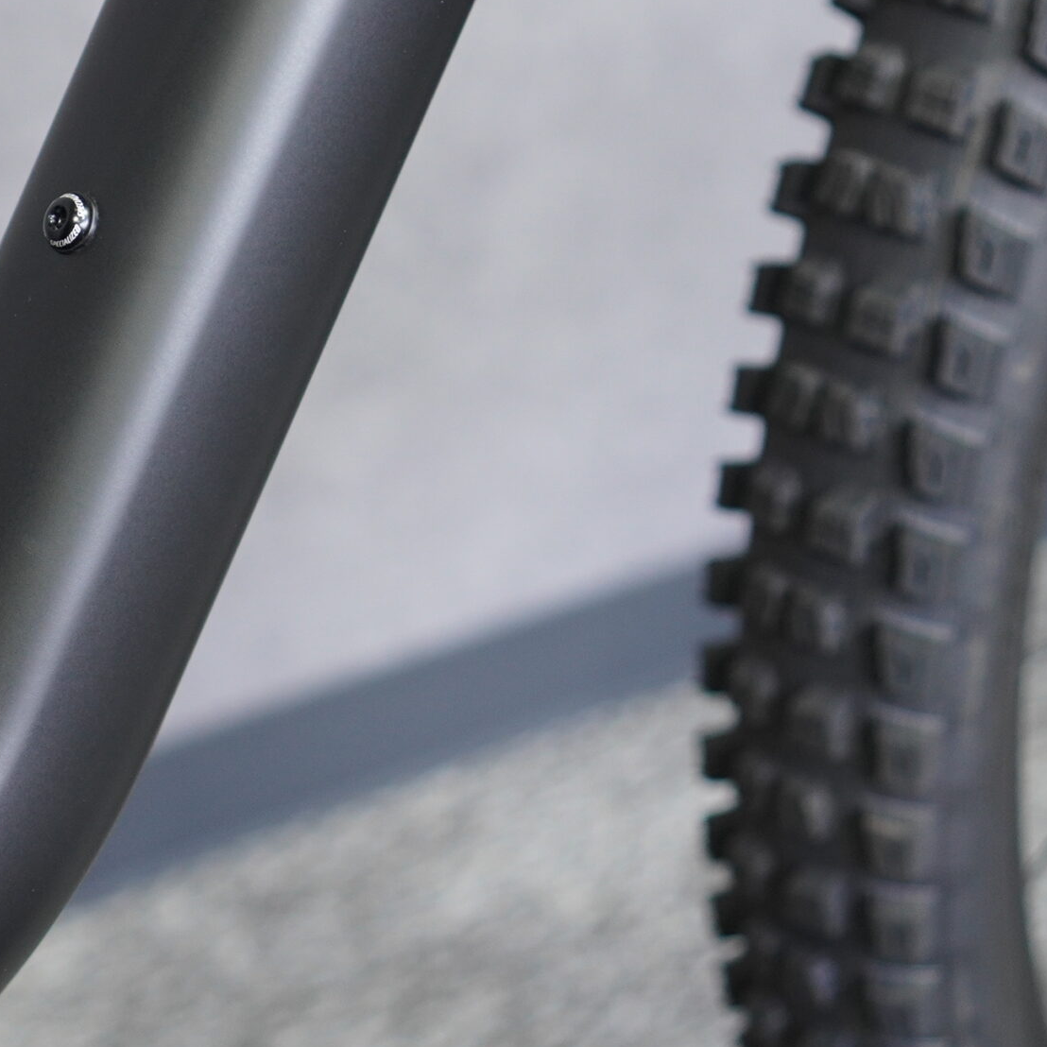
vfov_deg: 16.9
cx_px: 9
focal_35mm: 103
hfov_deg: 16.6
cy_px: 390
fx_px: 3524
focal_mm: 35
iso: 640
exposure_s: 1/60
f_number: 2.8
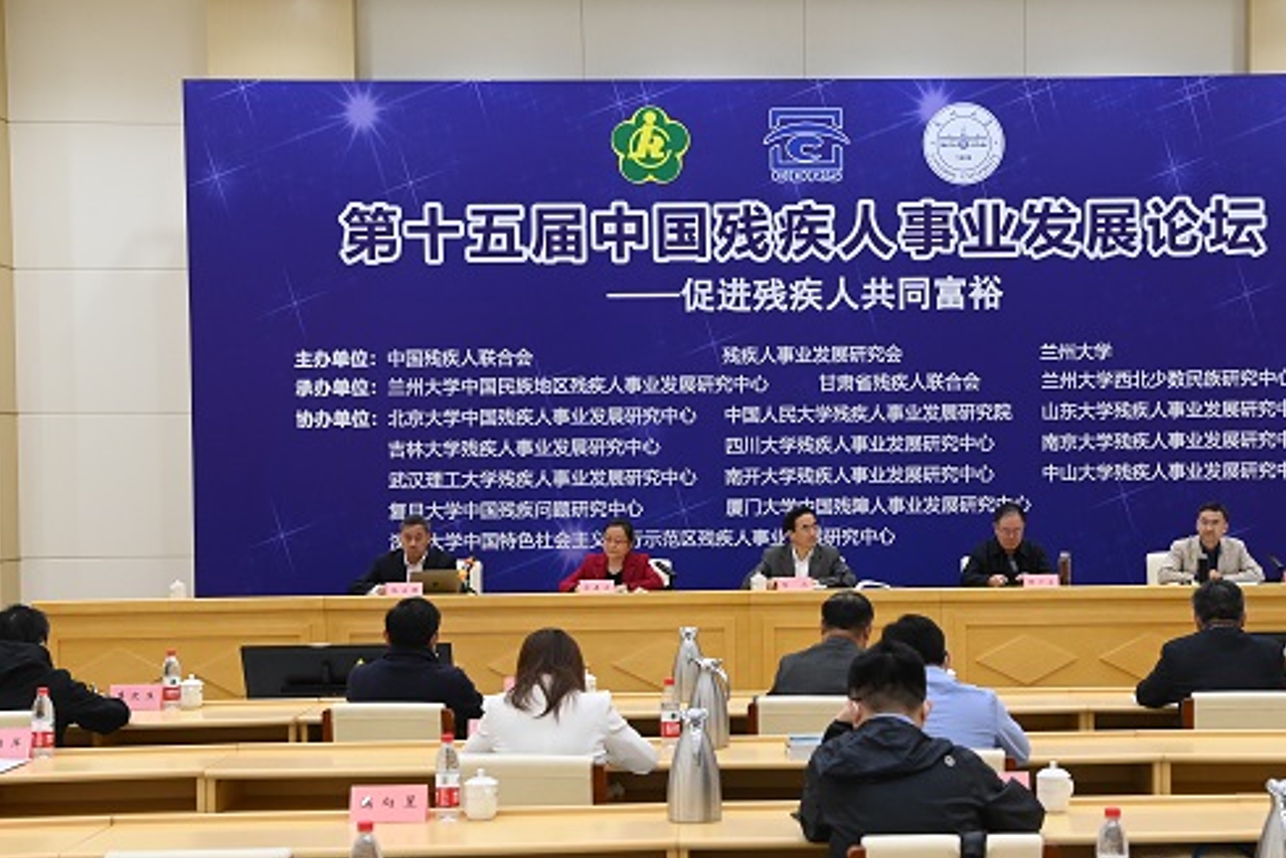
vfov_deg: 22.2
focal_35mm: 61
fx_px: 2180
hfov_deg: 32.7
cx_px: 808
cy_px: 513
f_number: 5.6
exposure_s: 1/400
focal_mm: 46
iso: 3200
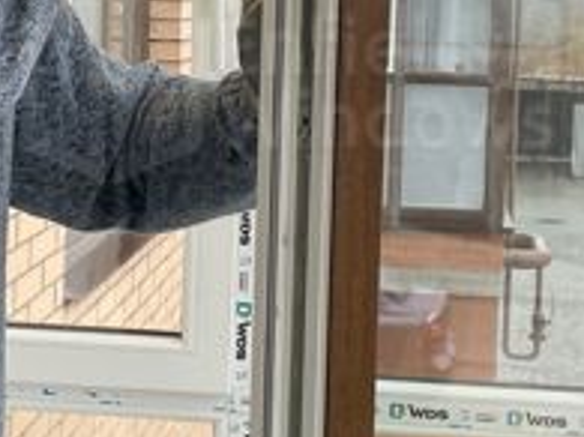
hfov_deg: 20.5
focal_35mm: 96
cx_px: 288
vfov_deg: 15.3
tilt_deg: -3.2
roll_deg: -2.0
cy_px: 84
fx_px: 1619
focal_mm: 4.2
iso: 100
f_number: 1.6
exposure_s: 1/121
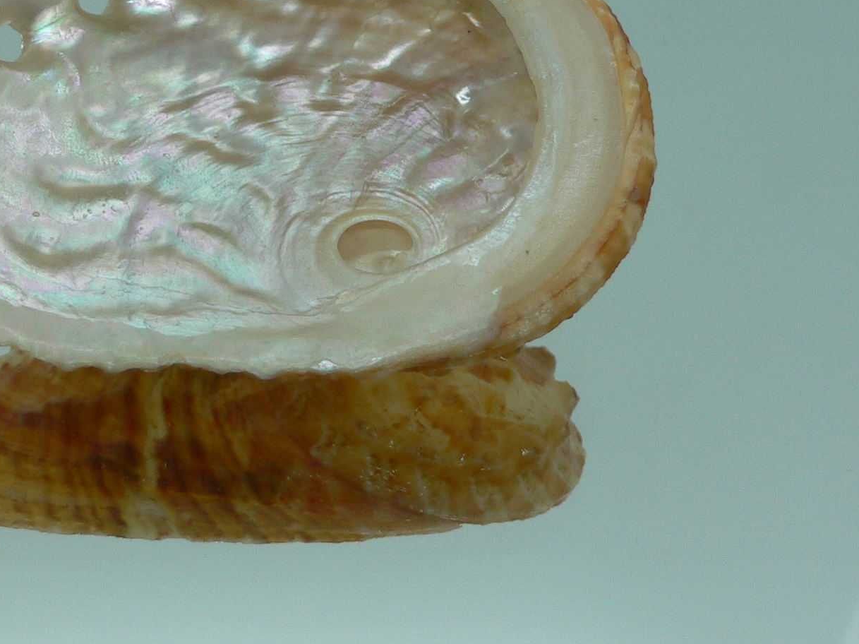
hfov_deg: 32.8
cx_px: 242
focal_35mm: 58
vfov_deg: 25.0
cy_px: 179
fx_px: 1439
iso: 80
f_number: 2.8
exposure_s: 1/60
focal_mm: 4.6
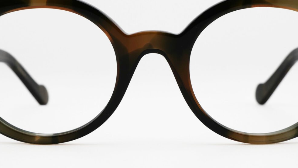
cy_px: 40
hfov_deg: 23.4
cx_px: 152
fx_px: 719
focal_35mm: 91
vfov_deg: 13.3
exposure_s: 1/500
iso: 200
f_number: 6.3
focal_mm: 20
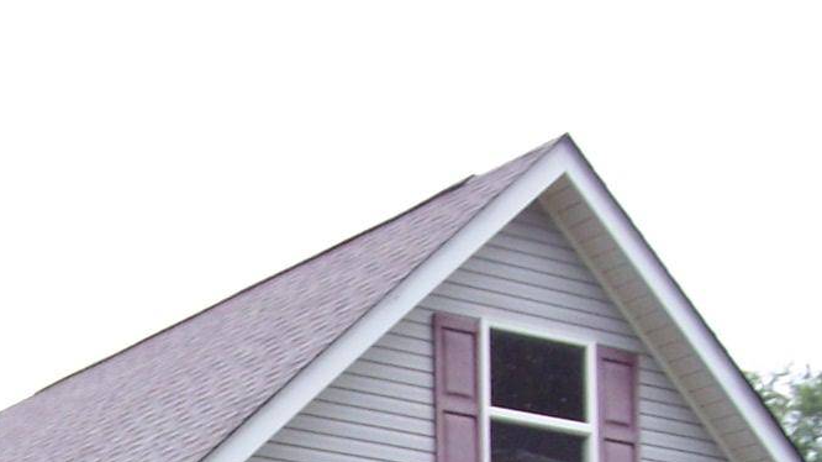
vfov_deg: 11.1
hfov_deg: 20.3
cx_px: 69
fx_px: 2244
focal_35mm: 103
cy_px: 760
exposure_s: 1/30
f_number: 2.8
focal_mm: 6.3
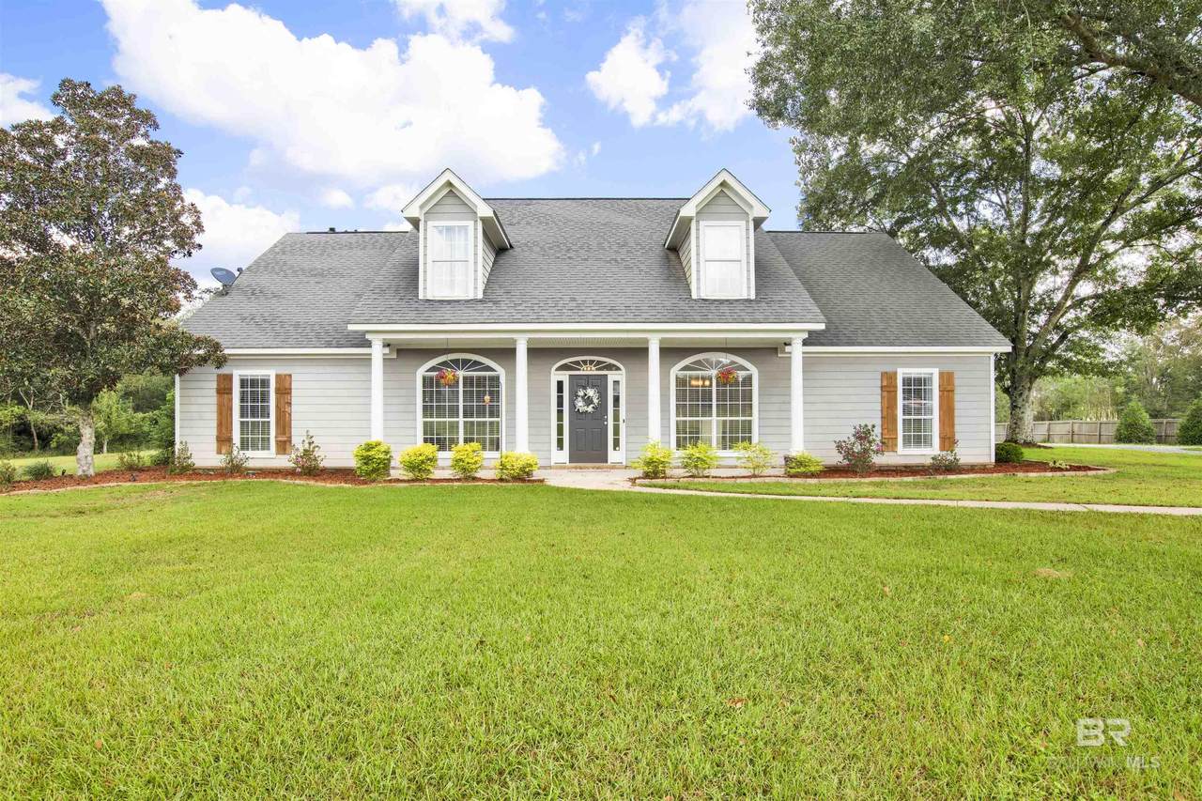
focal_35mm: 19
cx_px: 601
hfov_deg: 86.9
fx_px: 634
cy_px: 400
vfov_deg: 64.5
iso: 200
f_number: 11
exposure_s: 1/60
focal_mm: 19
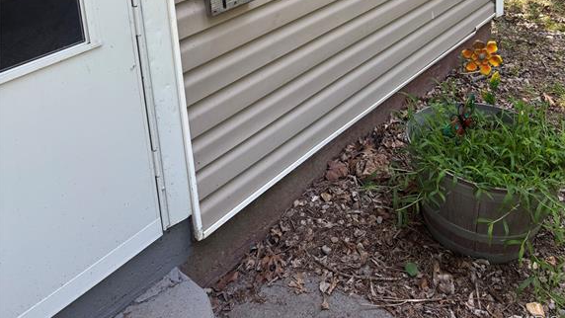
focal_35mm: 38
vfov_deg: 28.0
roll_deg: +3.3
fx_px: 569
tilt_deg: -11.2
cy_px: -44
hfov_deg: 52.8
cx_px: 282
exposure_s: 1/228
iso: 40
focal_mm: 5.96
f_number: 1.6
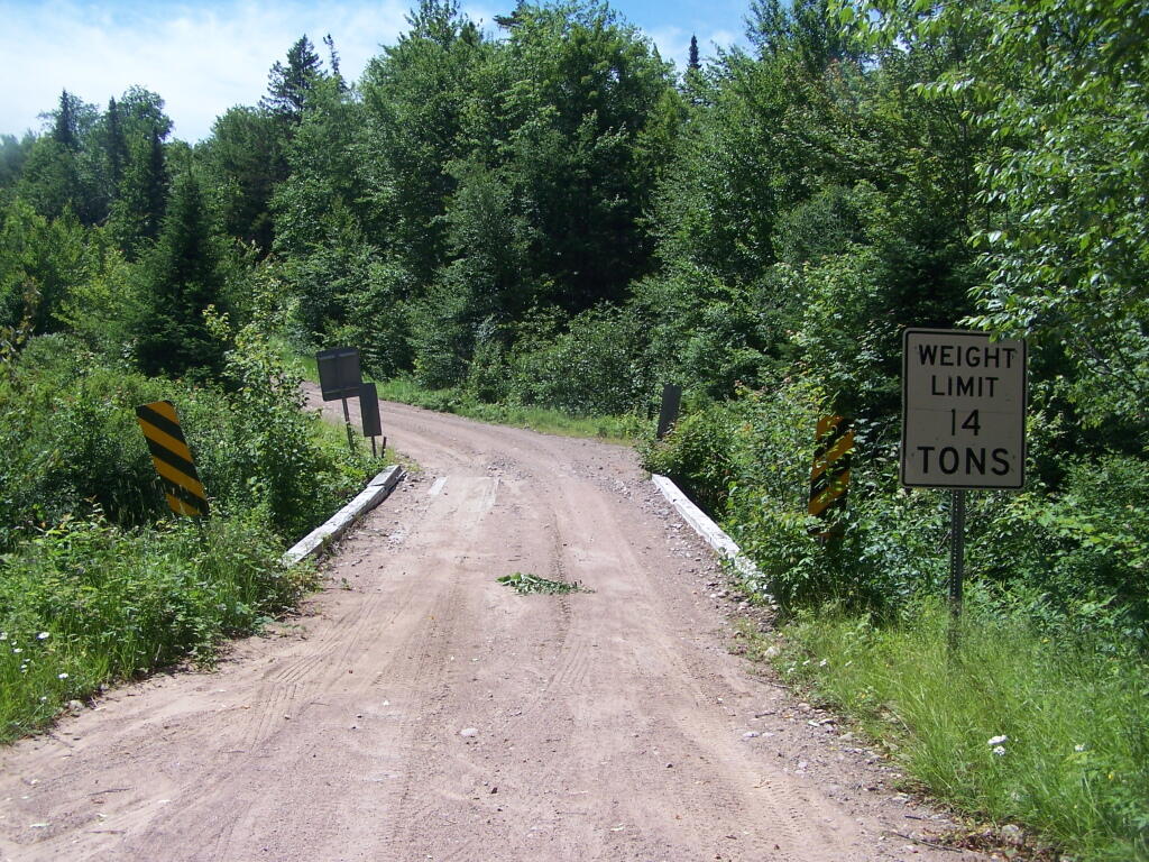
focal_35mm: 38
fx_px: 1261
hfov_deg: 49.0
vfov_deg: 37.7
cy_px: 431
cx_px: 574
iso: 80
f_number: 4
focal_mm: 6.3
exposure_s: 1/800
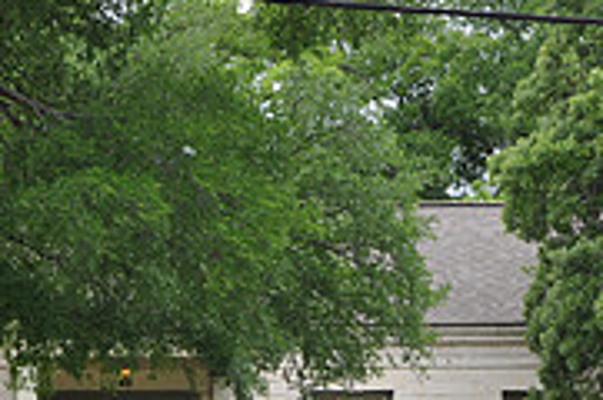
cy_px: 488
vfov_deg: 8.8
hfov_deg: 13.3
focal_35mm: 154
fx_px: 2575
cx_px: 167
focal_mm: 32
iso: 200
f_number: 7.1
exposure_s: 1/50
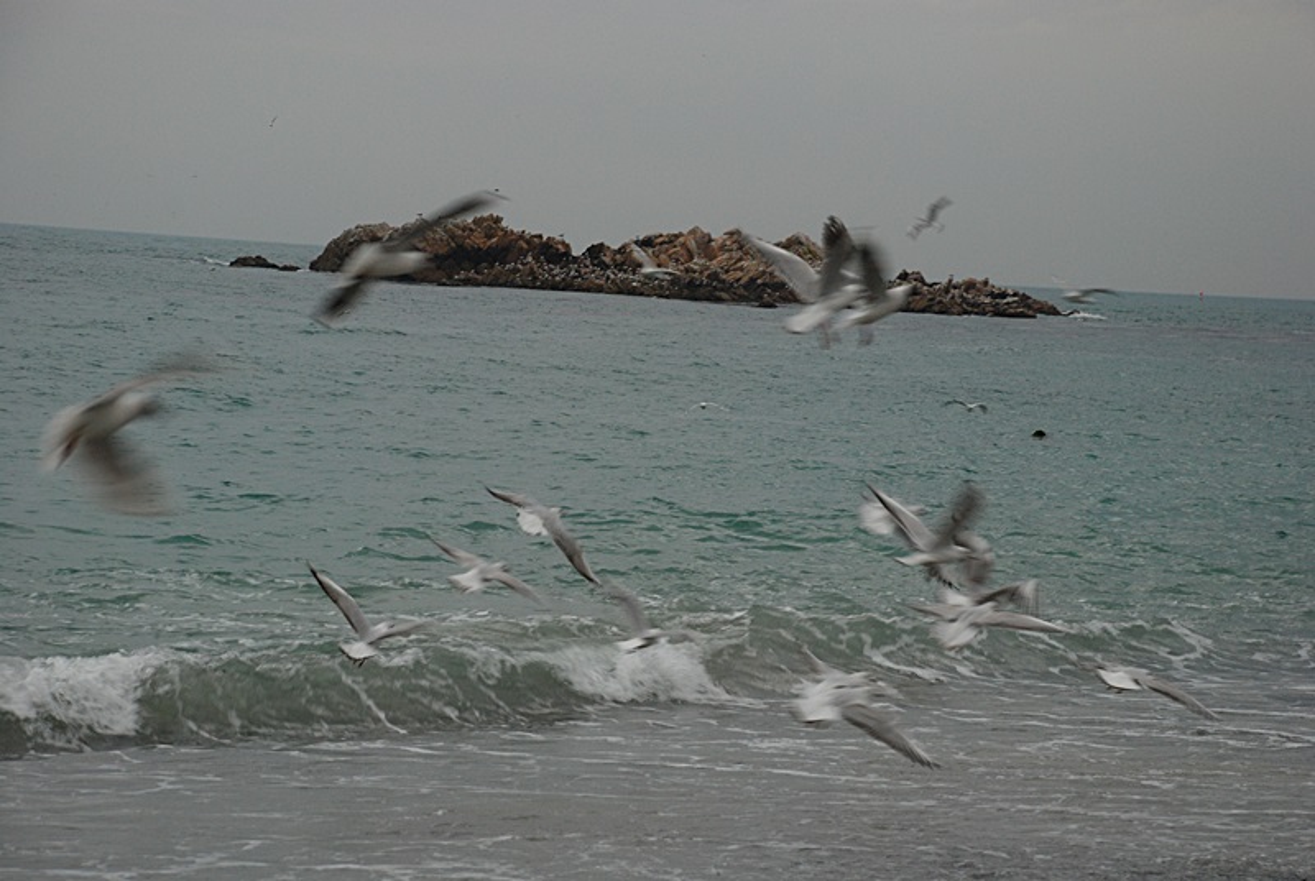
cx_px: 658
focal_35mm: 105
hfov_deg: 19.4
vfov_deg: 13.1
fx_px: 3841
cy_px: 440
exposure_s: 1/60
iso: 400
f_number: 6.3
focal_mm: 70
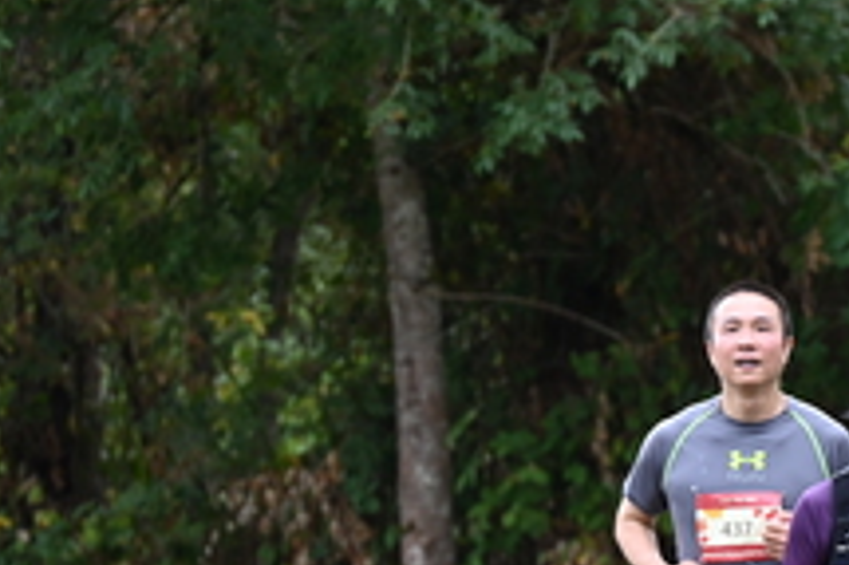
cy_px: 571
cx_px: 920
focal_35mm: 512
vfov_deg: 2.7
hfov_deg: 4.0
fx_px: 12065
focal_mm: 200
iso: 560
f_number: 6.3
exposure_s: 1/250
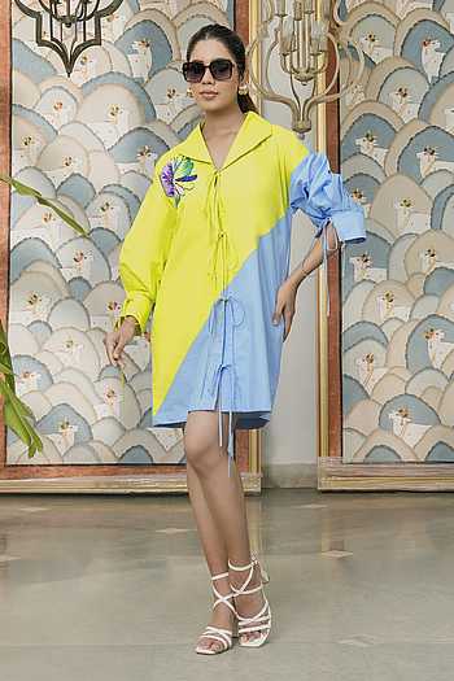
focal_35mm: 58
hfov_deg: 23.4
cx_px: 227
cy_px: 340
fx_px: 1097
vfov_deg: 34.5
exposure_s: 1/160
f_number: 10
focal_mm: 58
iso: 250
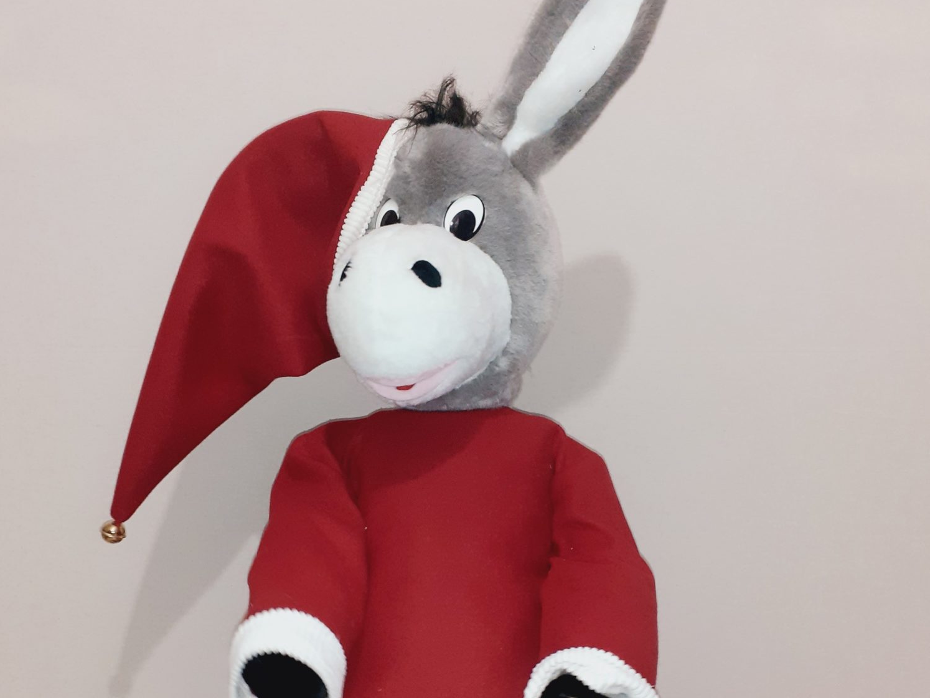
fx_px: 994
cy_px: 494
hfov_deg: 50.1
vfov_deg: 38.0
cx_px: 477
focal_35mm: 37
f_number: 1.9
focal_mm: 3.6
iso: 160
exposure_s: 1/50
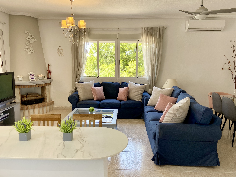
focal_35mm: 26
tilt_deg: -9.3
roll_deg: +0.3
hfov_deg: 67.3
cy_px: 88
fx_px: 177
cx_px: 118
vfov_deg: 53.1
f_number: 1.8
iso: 40
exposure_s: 1/121
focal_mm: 4.25
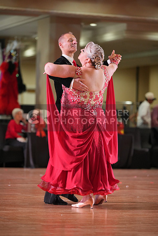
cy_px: 118
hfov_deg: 9.3
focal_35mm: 148
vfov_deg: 13.9
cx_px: 79
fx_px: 974
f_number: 2.8
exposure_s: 1/400
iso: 1600
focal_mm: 148
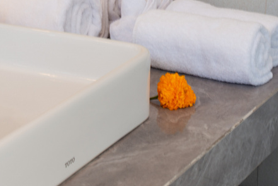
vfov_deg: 9.9
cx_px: -49
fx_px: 1050
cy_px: -42
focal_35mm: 136
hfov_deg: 14.6
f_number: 8
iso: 100
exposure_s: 1/15
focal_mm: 50
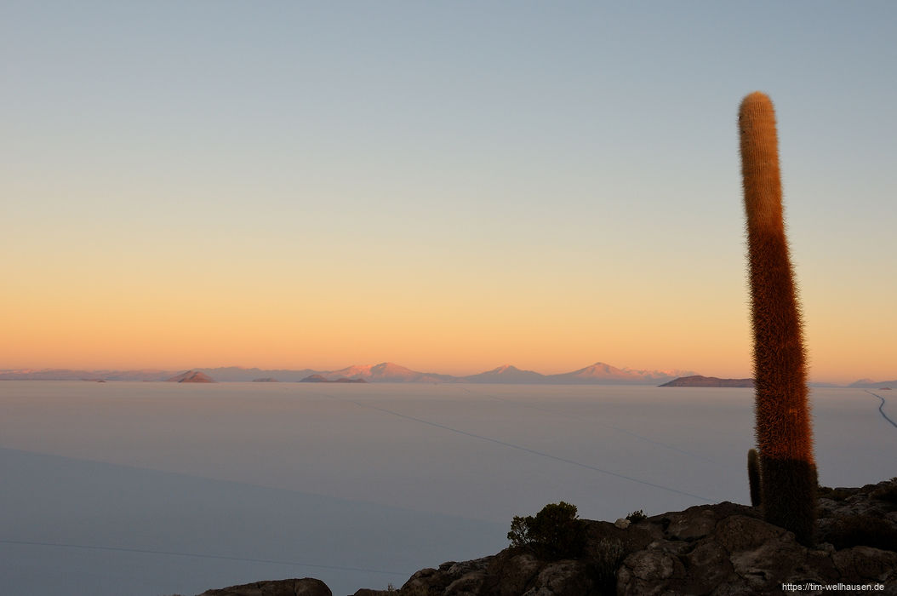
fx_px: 1269
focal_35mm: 51
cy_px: 298
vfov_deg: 26.4
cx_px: 448
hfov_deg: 38.9
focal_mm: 34
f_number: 9
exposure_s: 1/80
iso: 200
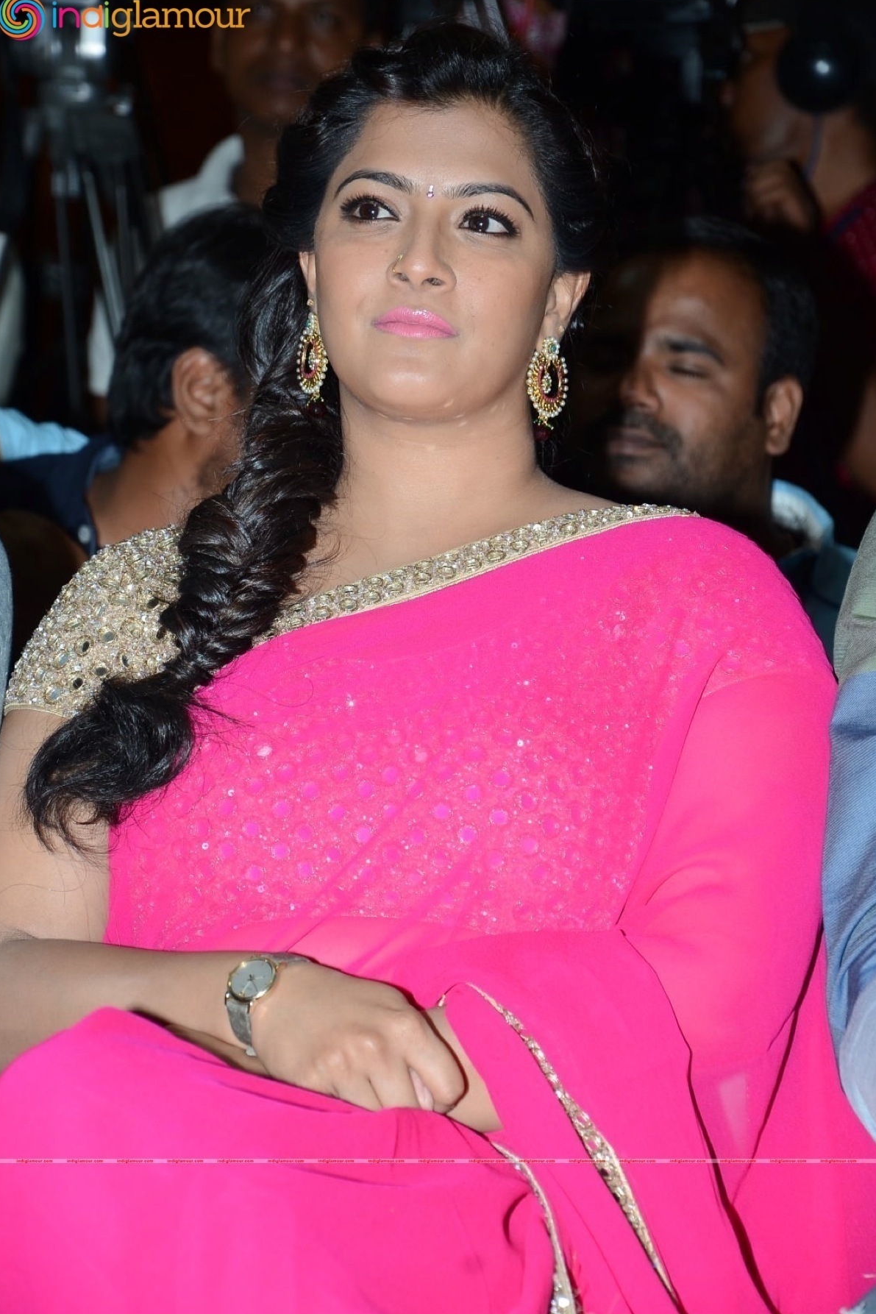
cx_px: 436
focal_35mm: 160
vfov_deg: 12.9
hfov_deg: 8.6
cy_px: 657
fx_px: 5820
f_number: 5.6
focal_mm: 105
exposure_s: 1/125
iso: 400
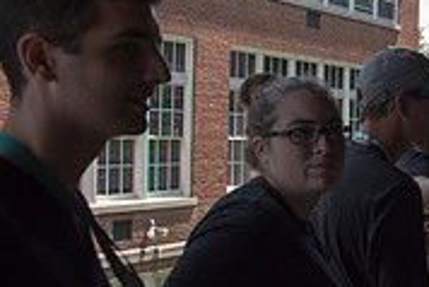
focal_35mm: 78
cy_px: 144
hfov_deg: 20.8
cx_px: 697
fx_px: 930
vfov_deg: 17.5
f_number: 5
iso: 640
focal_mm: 24
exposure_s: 1/1000
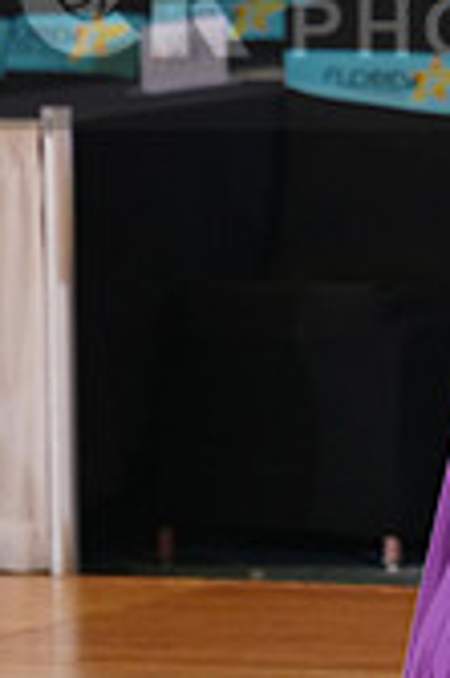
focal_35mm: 632
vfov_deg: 3.3
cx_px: 537
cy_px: -4
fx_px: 11874
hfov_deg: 2.2
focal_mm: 182
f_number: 2.8
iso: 2500
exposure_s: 1/500
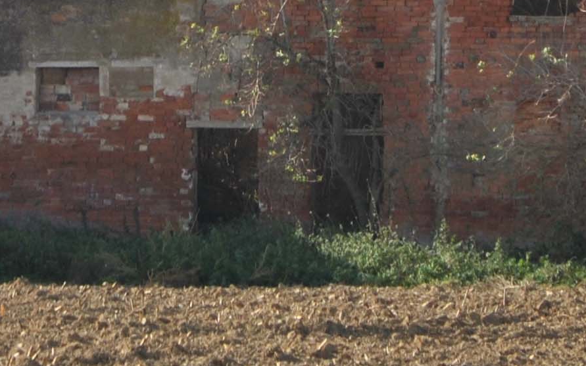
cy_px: -105
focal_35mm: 266
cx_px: 125
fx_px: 4248
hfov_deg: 7.9
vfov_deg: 4.9
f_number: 7.1
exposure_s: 1/200
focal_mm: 40
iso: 100
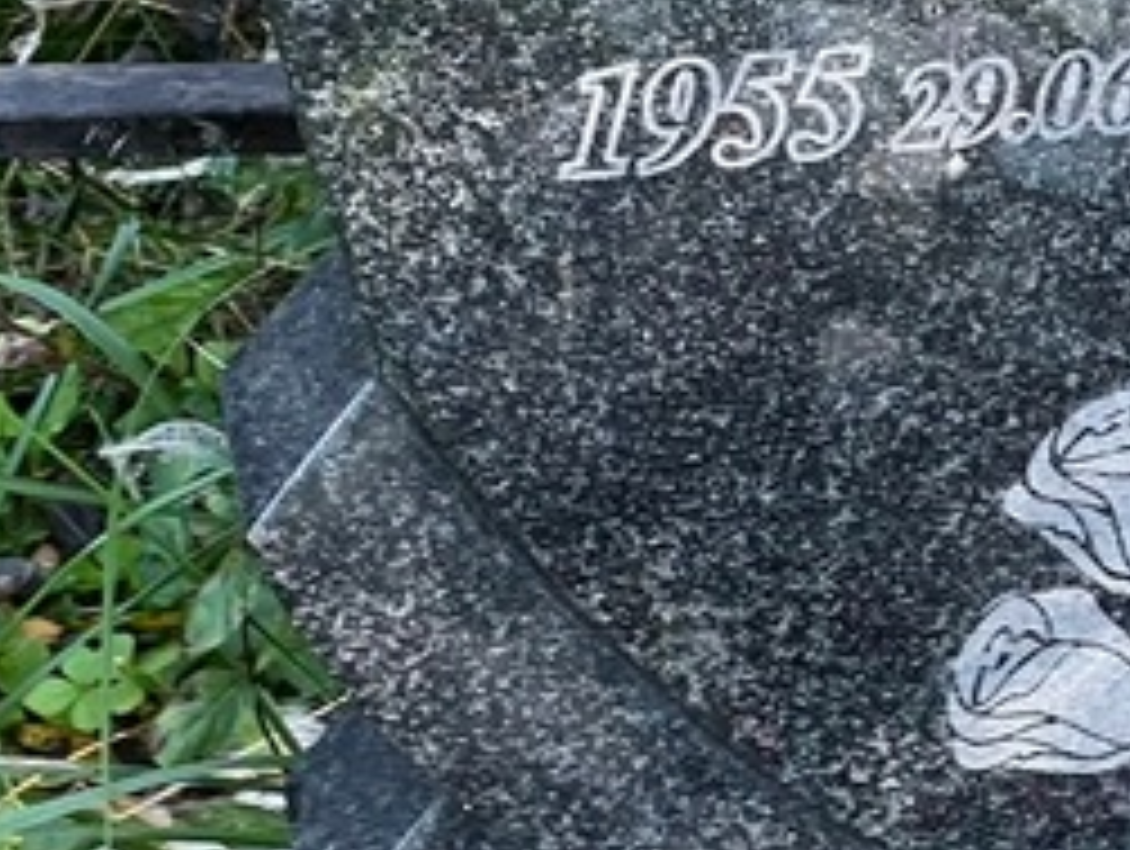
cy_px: -387
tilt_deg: -28.9
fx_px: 8009
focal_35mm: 245
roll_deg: -1.6
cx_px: 1535
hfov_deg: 8.0
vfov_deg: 6.0
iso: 100
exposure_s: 1/99
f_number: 2.8
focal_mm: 9
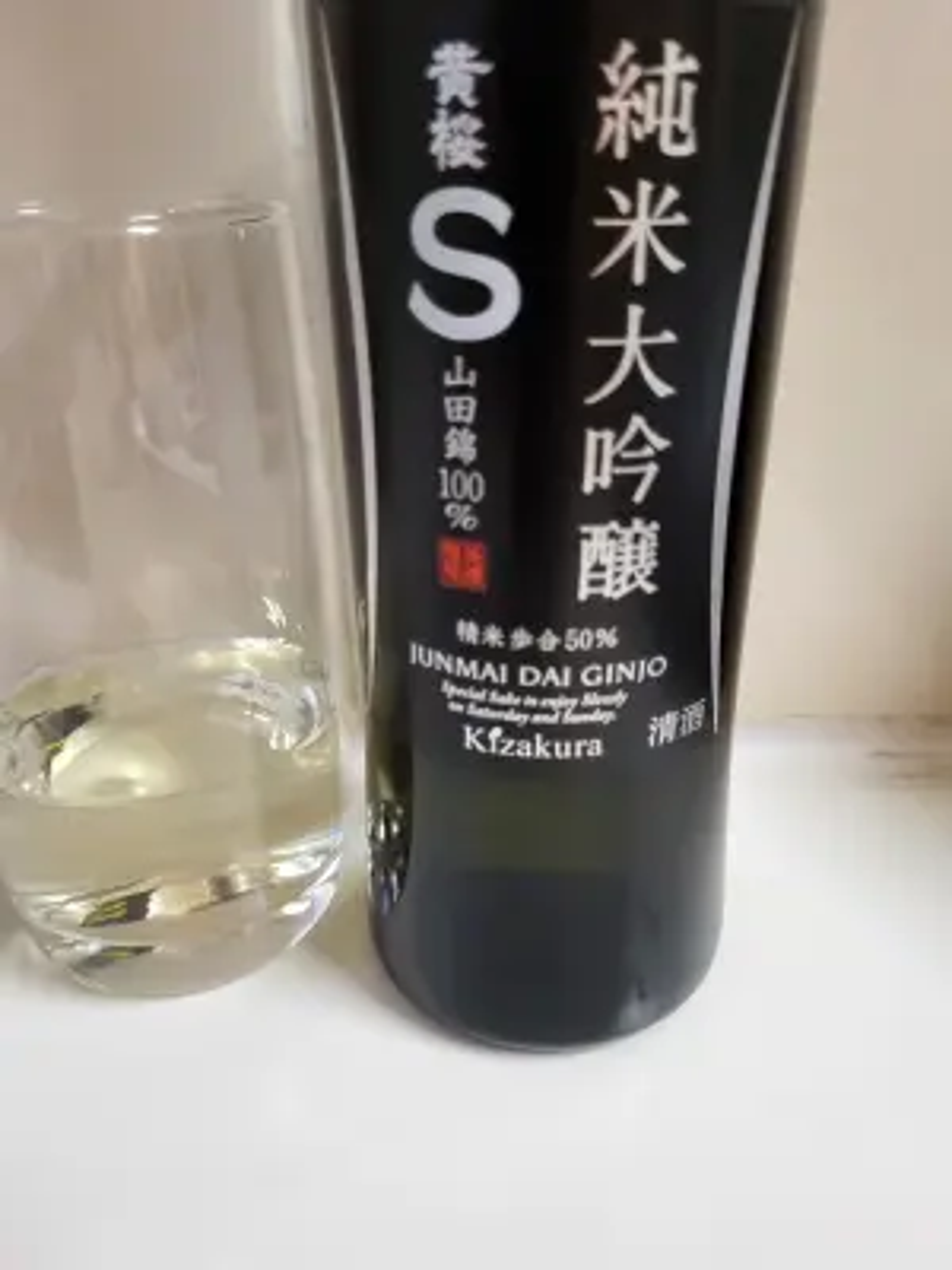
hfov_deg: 53.1
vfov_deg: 67.3
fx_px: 953
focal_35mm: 26
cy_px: 635
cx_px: 476
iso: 640
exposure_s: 1/50
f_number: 1.8
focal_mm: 5.4
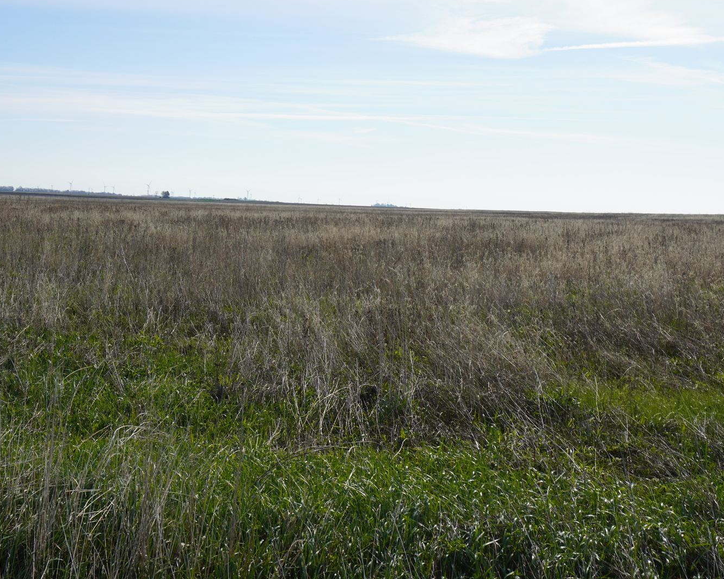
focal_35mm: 57
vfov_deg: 26.9
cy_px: 286
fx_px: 1212
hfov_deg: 33.3
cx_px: 358
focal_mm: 33
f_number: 9
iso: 100
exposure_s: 1/250
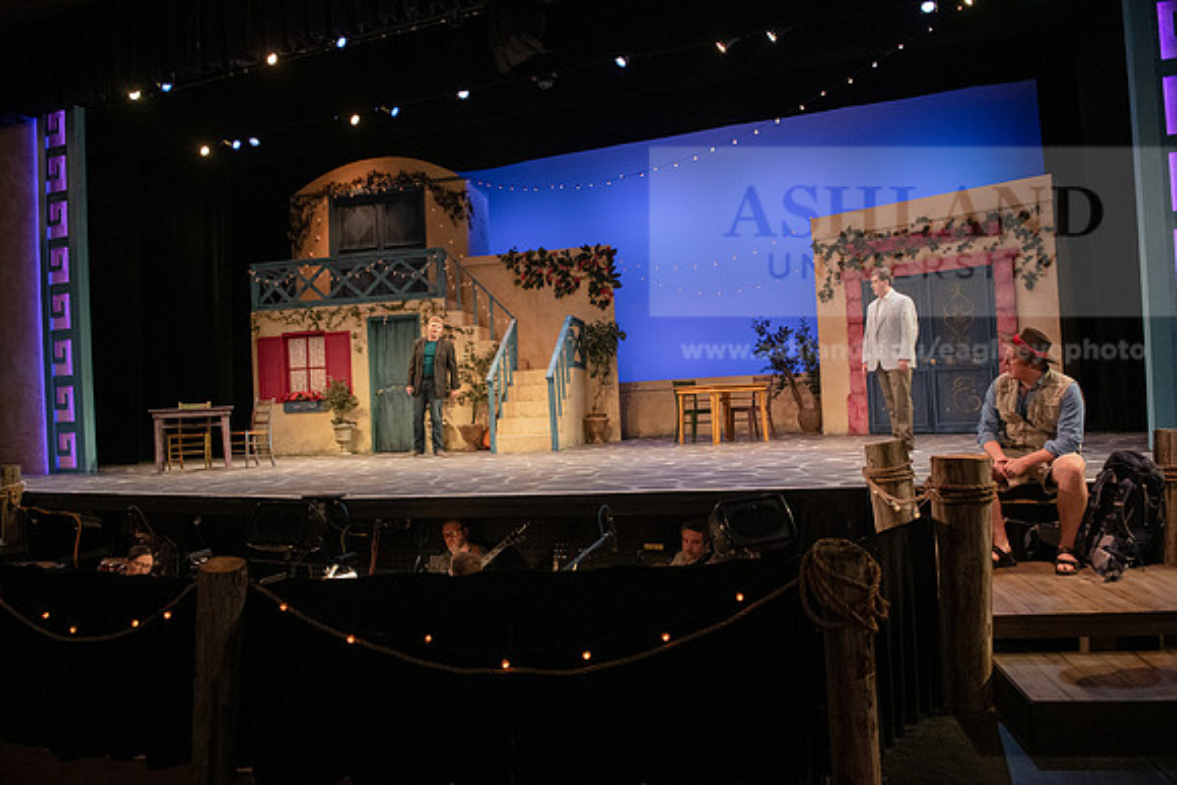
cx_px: 588
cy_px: 392
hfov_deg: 73.7
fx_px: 785
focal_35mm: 24
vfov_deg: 53.2
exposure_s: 1/250
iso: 3200
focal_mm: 24
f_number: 3.5
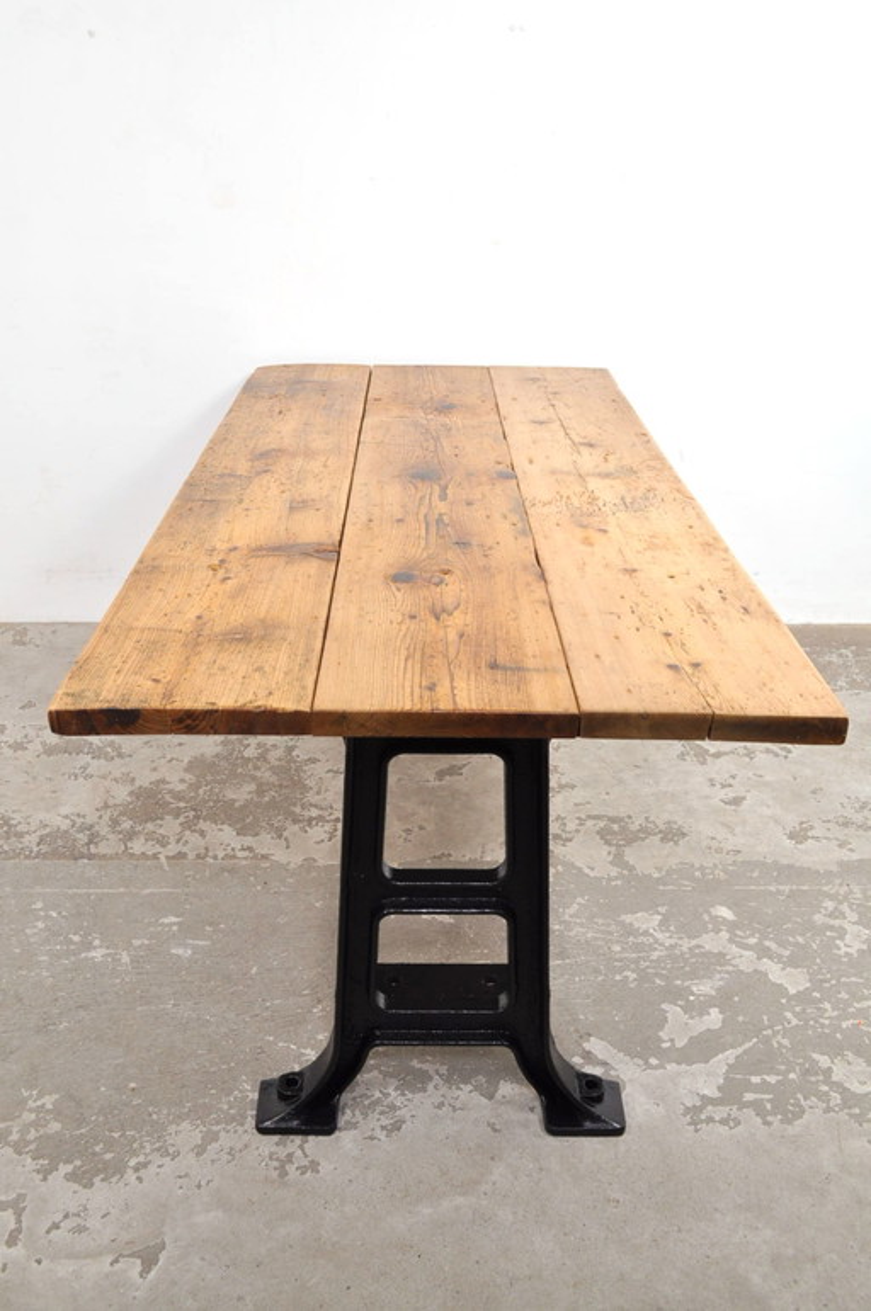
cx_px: 436
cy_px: 656
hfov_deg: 39.9
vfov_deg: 57.3
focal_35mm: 33
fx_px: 1201
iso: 400
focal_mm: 22
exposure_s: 1/125
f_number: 8
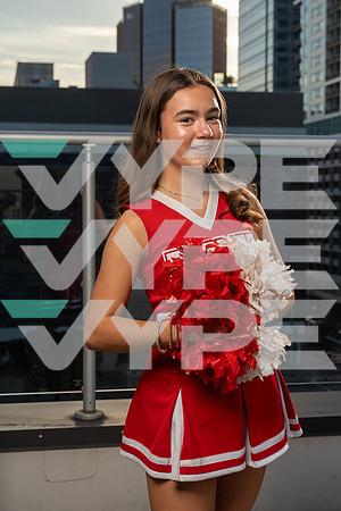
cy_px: 256
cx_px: 170
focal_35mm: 70
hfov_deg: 19.5
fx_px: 995
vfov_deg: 28.8
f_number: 9
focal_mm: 70
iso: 100
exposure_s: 1/250
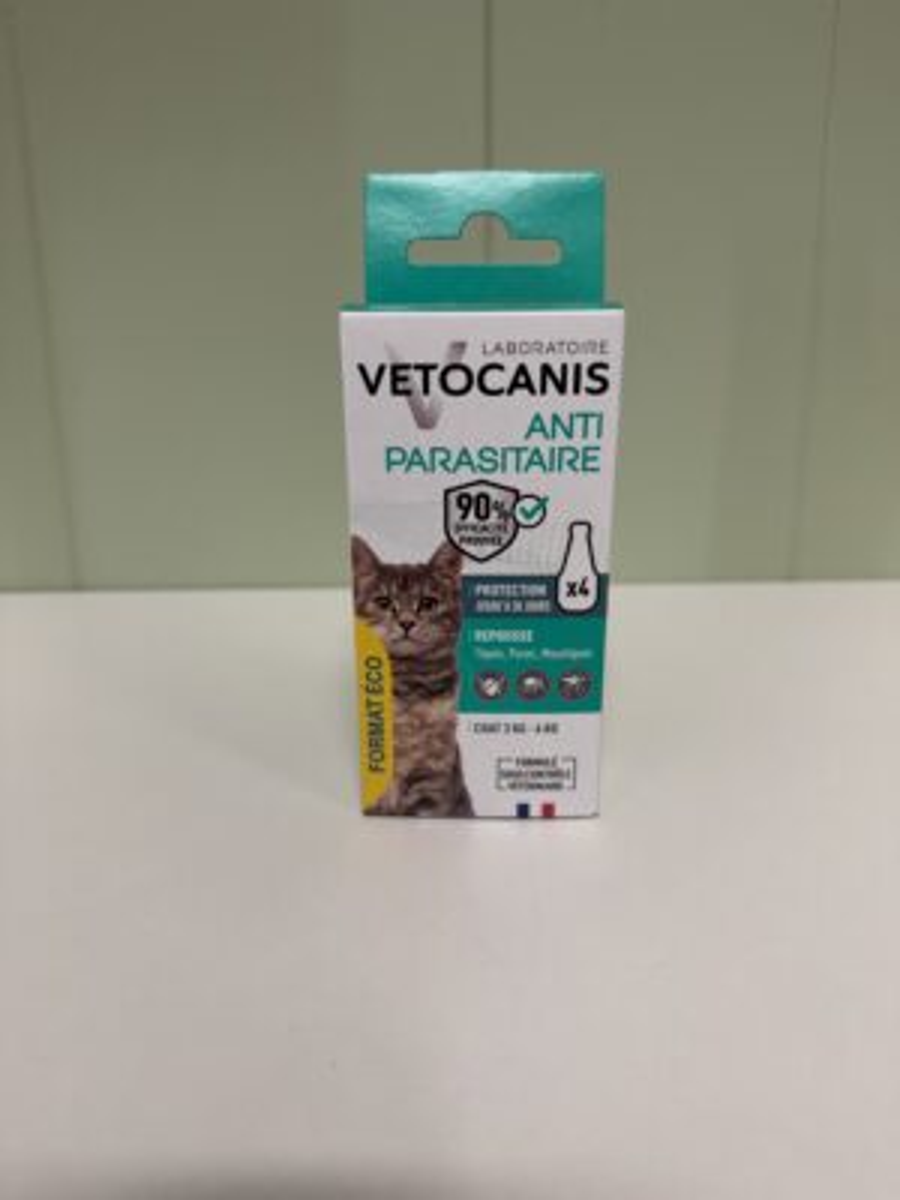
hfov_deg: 56.8
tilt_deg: -16.1
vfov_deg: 71.6
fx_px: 832
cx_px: 450
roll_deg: +0.4
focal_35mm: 24
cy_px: 600
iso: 125
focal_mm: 6.76
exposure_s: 1/100
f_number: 1.78
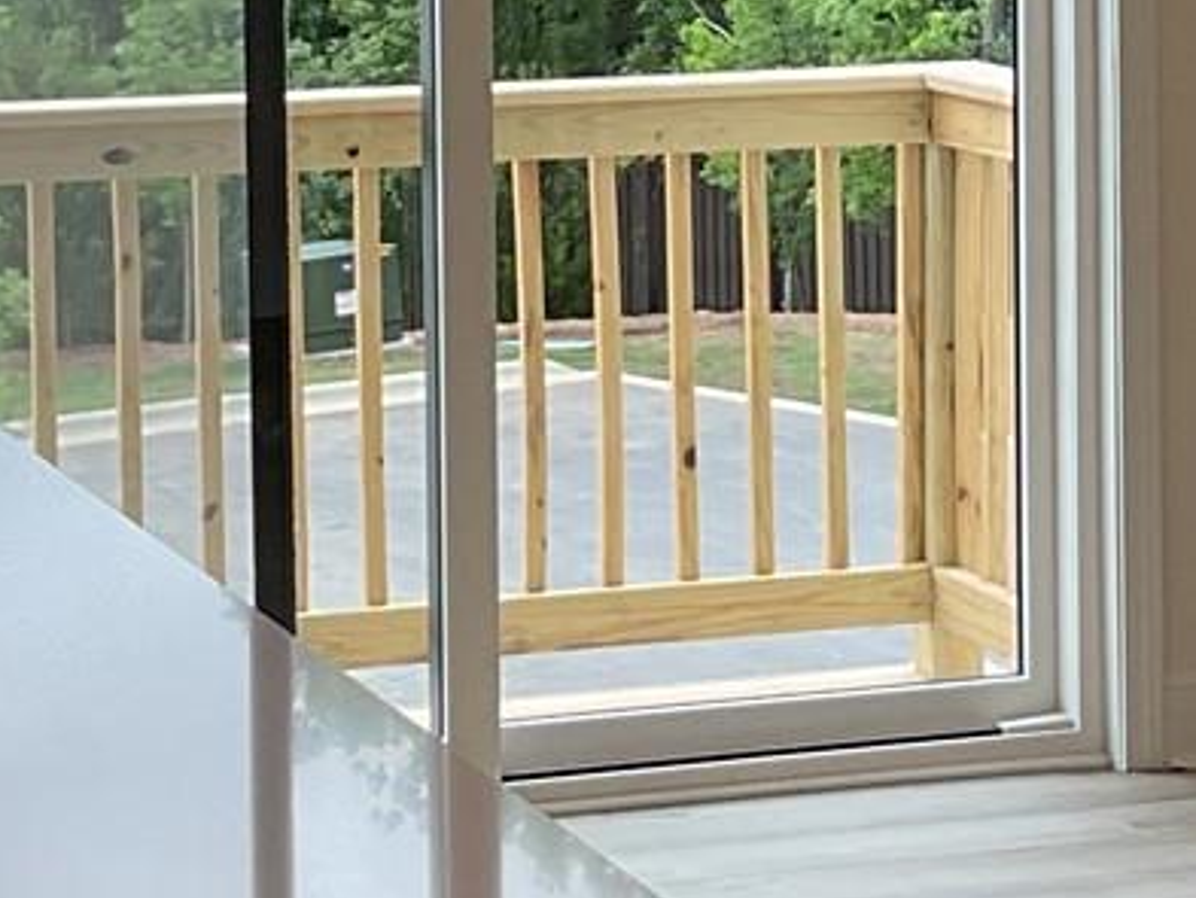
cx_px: 1041
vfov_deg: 9.7
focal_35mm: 151
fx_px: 5219
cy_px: -100
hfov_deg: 13.0
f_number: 1.8
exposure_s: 1/137
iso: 16
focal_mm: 3
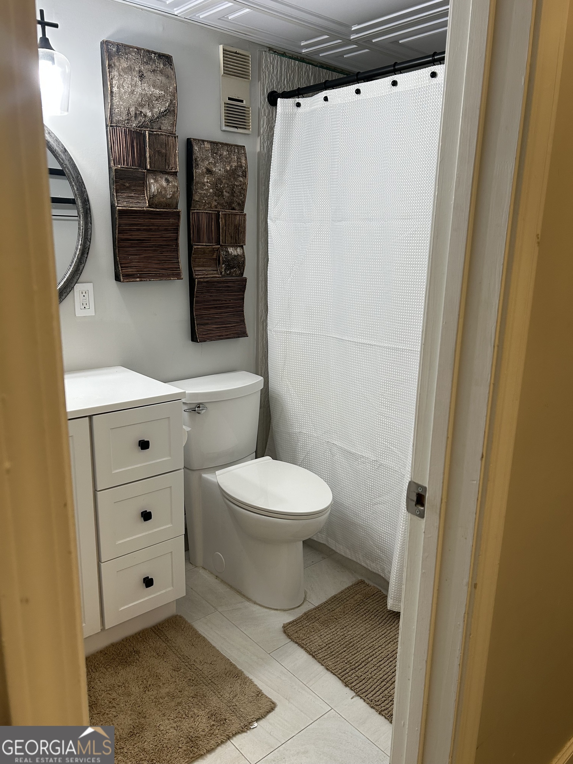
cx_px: 286
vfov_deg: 67.3
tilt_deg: -14.0
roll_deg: -1.3
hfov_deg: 53.1
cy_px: 382
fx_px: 574
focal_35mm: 26
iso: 125
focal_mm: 5.7
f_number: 1.5
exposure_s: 1/120
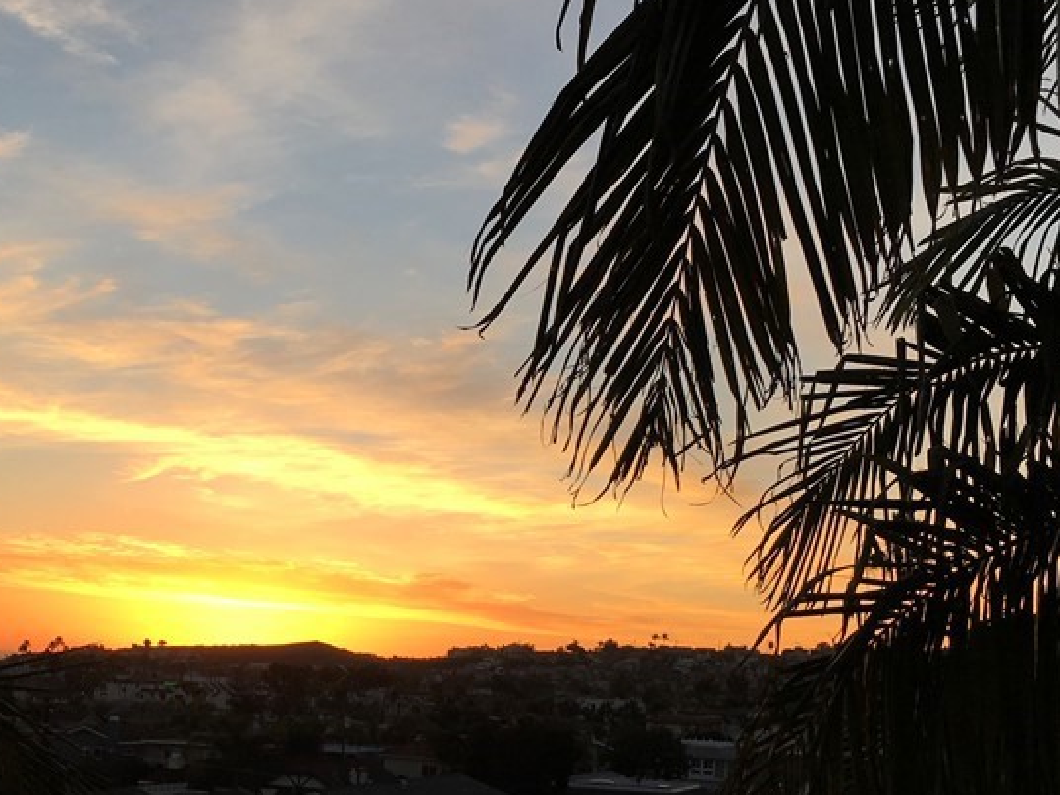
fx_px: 1684
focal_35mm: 55
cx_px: 347
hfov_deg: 34.6
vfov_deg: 26.3
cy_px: 556
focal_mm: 4.15
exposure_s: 1/460
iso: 25
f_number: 2.2
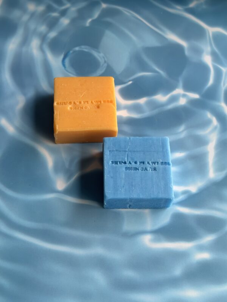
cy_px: 151
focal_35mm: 48
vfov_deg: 39.7
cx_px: 114
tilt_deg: -63.9
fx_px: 420
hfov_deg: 30.3
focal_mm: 6.86
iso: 64
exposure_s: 1/366
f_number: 1.78
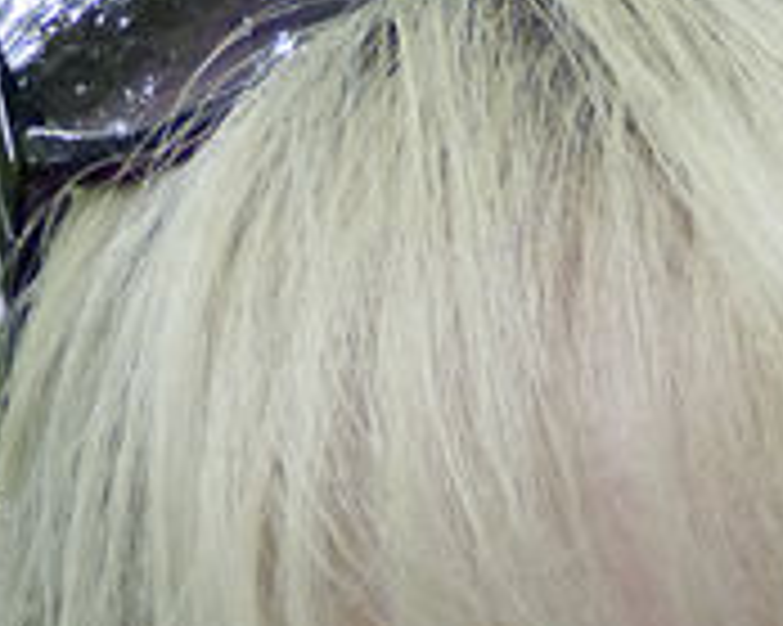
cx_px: 1073
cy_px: 1531
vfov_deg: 4.8
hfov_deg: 6.2
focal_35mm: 311
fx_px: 7203
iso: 400
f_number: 3.3
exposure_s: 1/60
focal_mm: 11
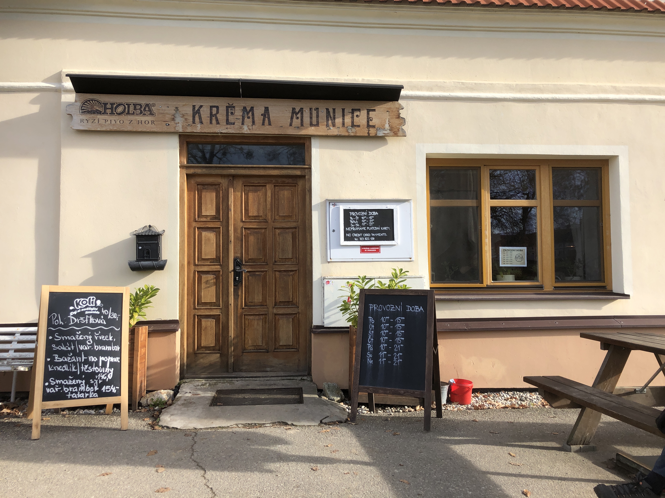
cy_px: 249
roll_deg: +0.2
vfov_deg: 49.7
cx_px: 332
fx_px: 538
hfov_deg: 63.4
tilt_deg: +3.9
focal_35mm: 28
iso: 20
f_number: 1.8
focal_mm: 3.99
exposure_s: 1/873
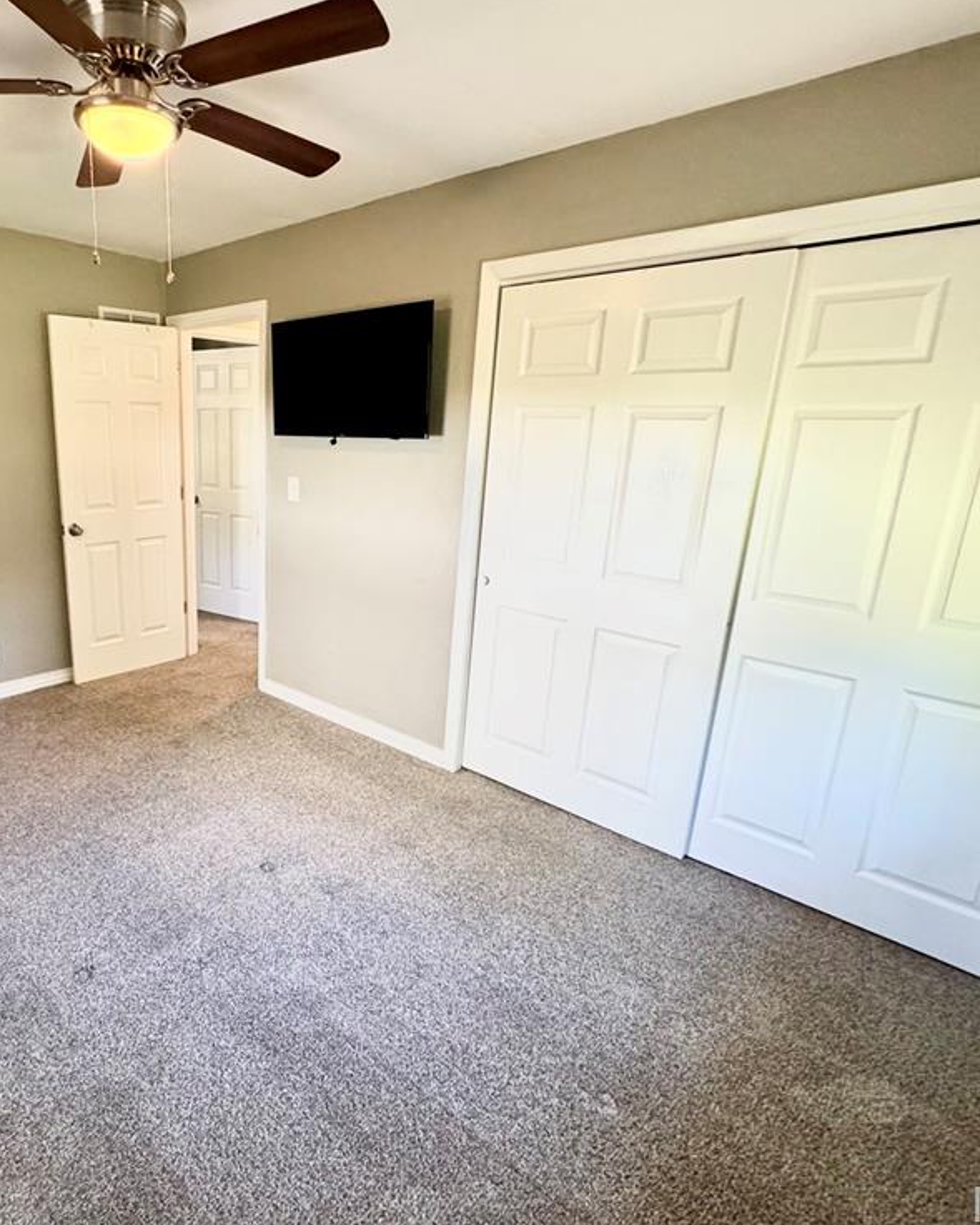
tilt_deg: -15.2
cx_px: 288
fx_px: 689
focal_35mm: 19
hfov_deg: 67.8
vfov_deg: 83.3
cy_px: 601
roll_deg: -0.7
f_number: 2.2
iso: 320
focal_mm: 2.22
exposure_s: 1/120
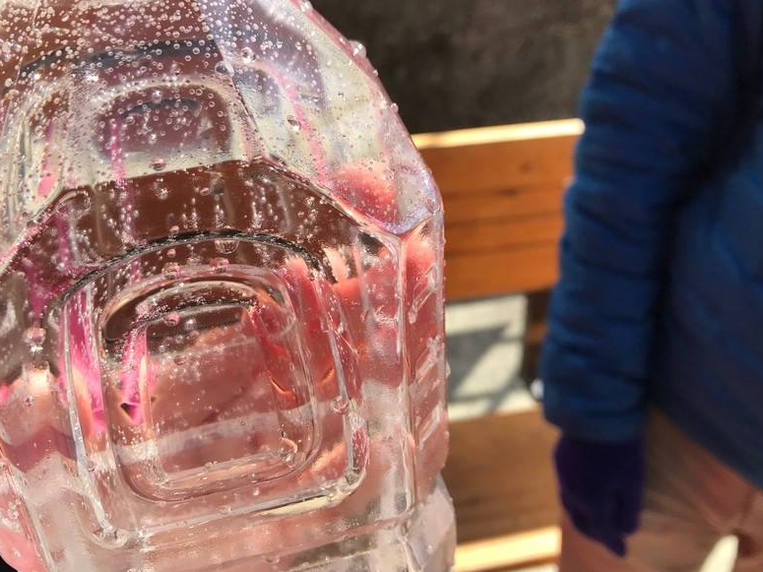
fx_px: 815
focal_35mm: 37
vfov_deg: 38.6
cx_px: 326
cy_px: 243
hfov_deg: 50.0
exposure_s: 1/610
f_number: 1.8
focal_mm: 3.99
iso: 20
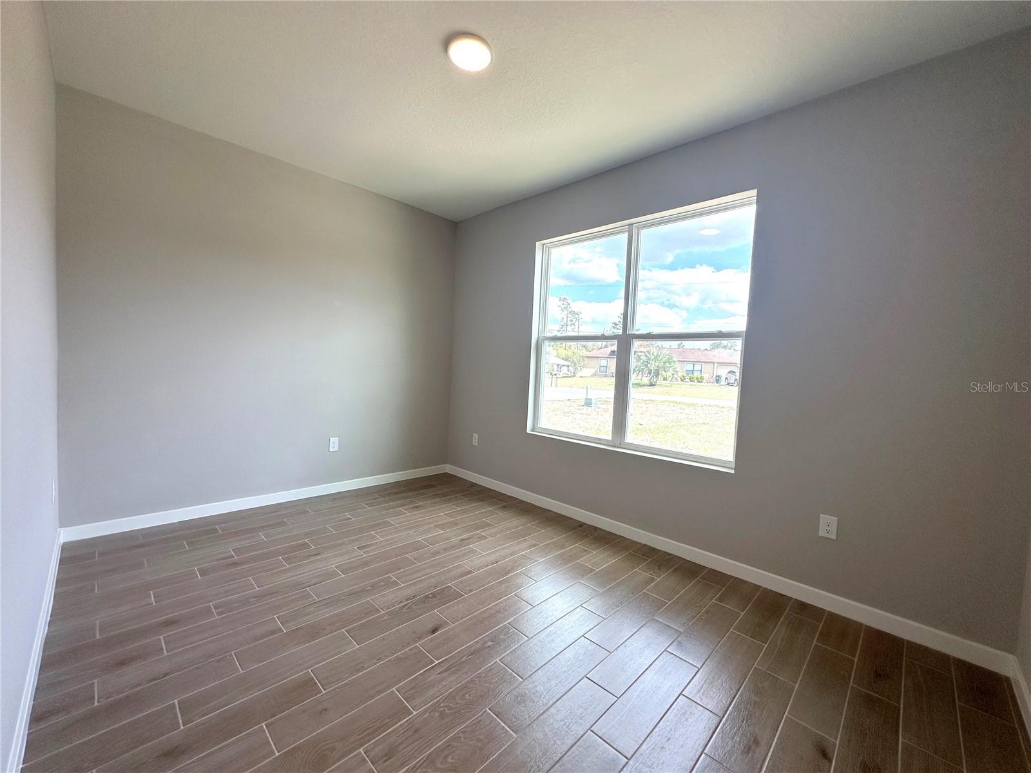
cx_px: 516
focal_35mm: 14
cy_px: 386
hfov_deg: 102.1
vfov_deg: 85.7
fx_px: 417
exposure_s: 1/269
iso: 40
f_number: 2.2
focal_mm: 2.22
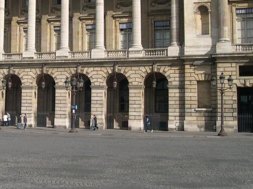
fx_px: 482
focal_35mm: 66
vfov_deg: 22.0
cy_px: 43
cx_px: 34
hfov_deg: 28.5
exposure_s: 1/241
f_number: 7.6
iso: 100
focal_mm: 8
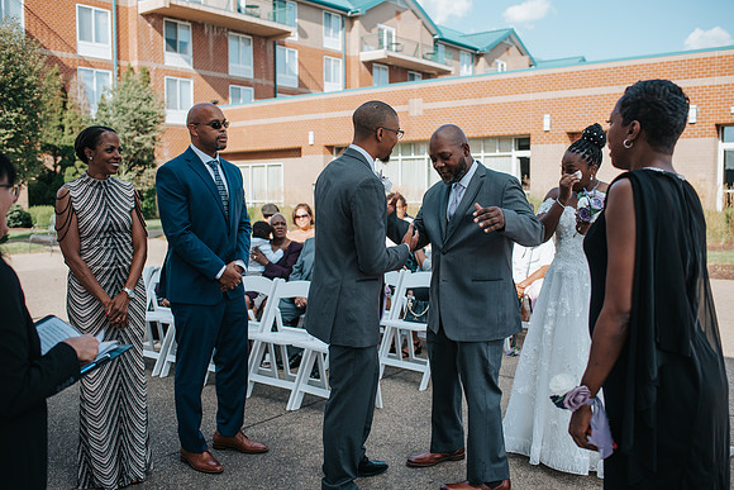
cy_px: 245
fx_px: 714
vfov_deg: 37.9
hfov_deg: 54.4
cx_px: 367
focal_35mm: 35
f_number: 3.2
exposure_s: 1/1250
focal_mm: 35
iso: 140
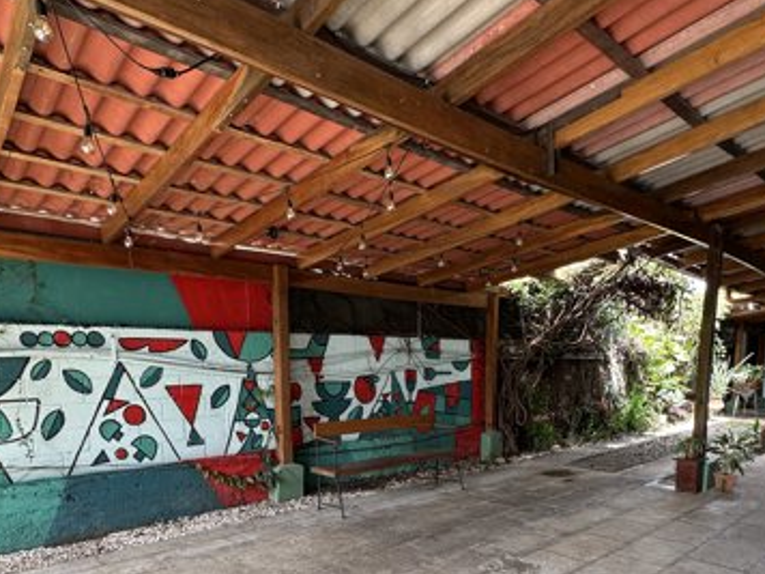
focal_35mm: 25
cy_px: 436
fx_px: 552
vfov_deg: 52.3
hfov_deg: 69.3
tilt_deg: -7.1
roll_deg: -0.1
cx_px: 412
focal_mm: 2.22
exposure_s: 1/99
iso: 80
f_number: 2.2
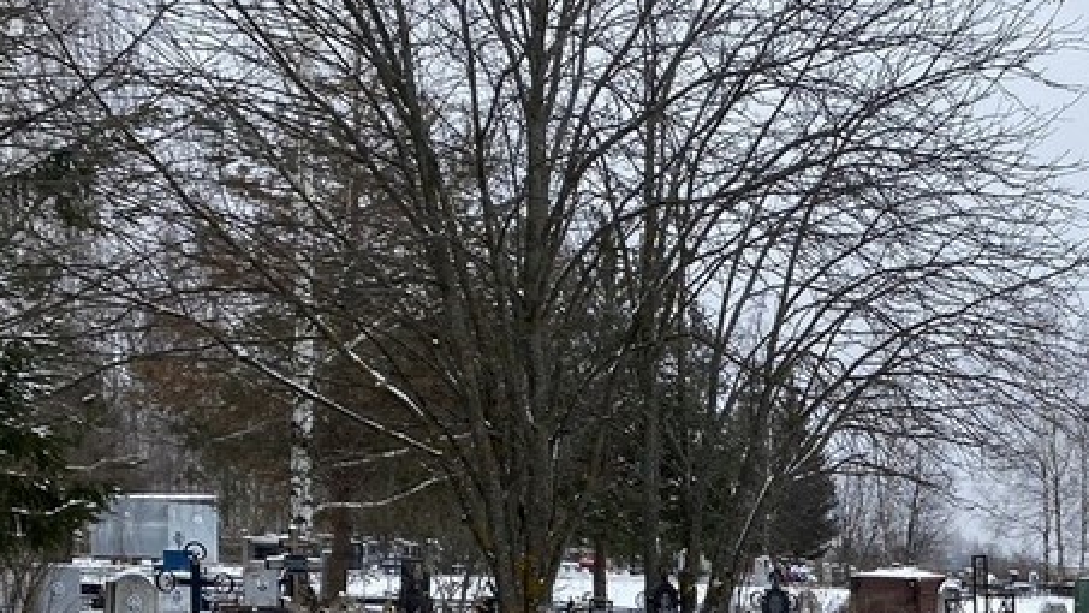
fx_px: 1848
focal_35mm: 64
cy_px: 858
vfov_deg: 17.3
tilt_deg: -8.5
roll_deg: +1.5
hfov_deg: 30.8
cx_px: 1048
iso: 32
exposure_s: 1/527
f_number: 1.8
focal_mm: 4.25
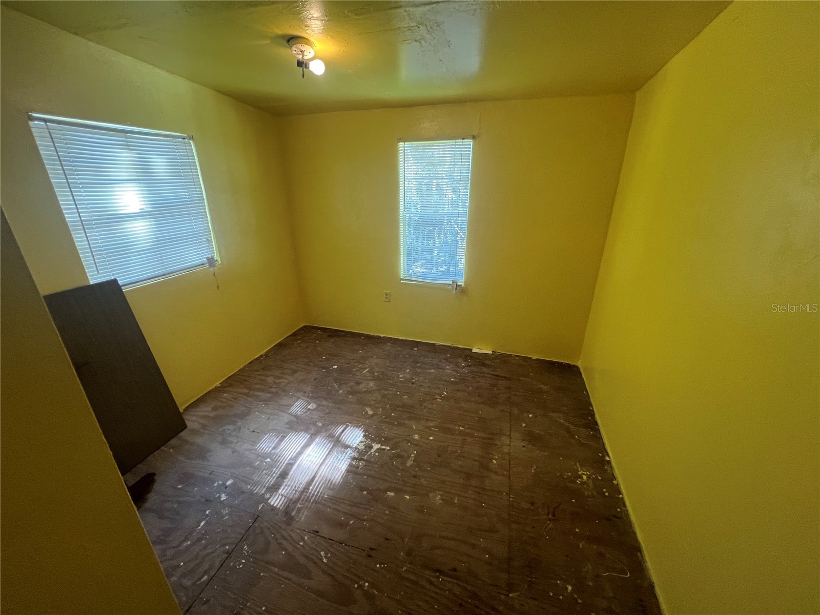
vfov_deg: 89.9
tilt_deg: -22.7
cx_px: 410
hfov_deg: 106.2
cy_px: 308
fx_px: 308
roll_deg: -0.4
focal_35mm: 13
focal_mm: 1.57
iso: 320
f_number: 1.8
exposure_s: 1/60
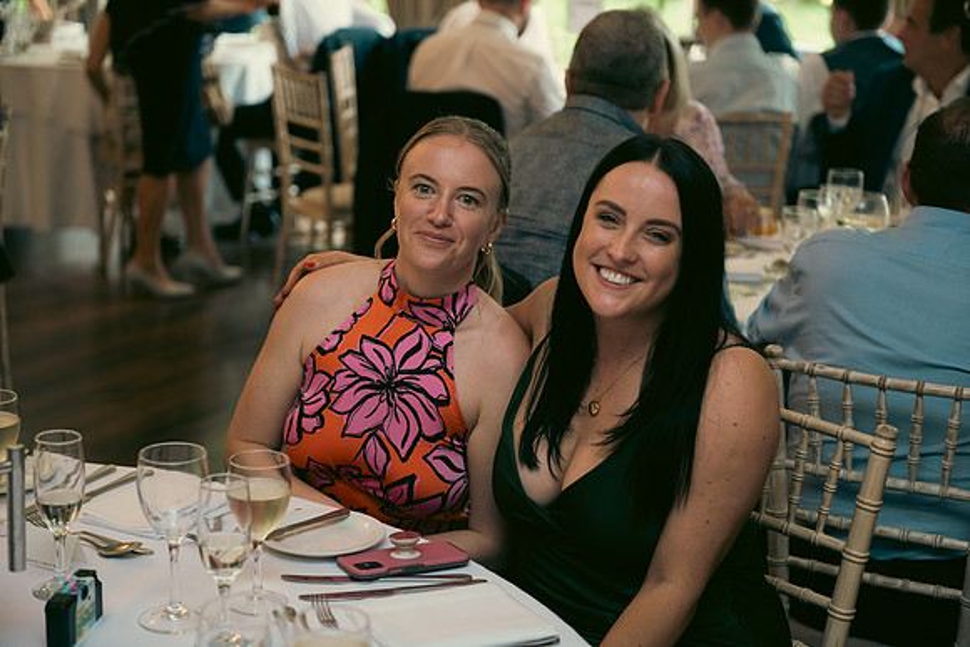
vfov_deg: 19.5
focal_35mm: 70
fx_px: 1886
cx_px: 485
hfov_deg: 28.8
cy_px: 324
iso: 800
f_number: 3.5
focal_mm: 70
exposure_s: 1/160
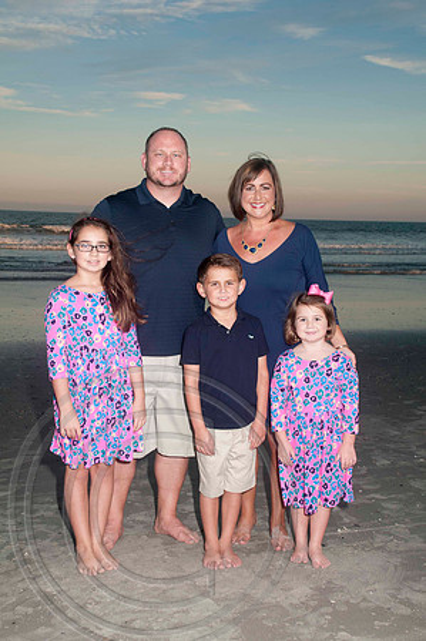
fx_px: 854
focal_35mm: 48
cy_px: 320
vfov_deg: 41.2
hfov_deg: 28.0
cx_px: 213
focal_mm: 32
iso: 200
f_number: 8
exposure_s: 1/200
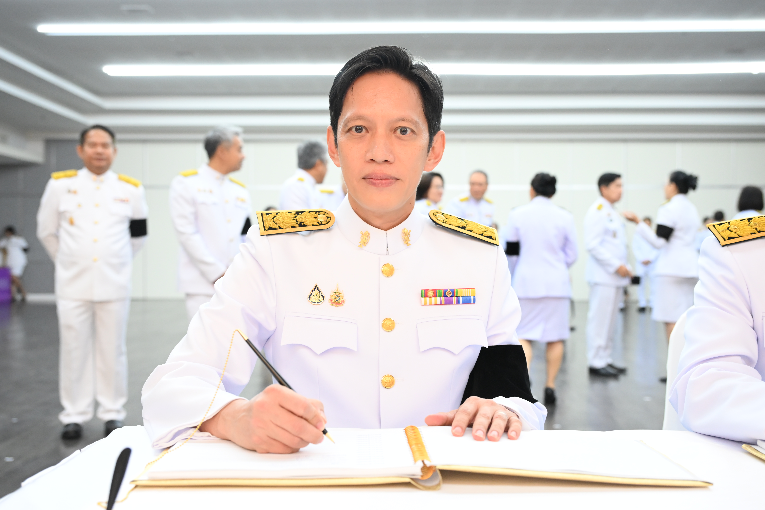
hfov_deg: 47.4
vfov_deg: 32.6
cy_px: 255
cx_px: 382
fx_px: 871
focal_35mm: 41
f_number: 4
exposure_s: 1/200
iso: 3200
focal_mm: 41
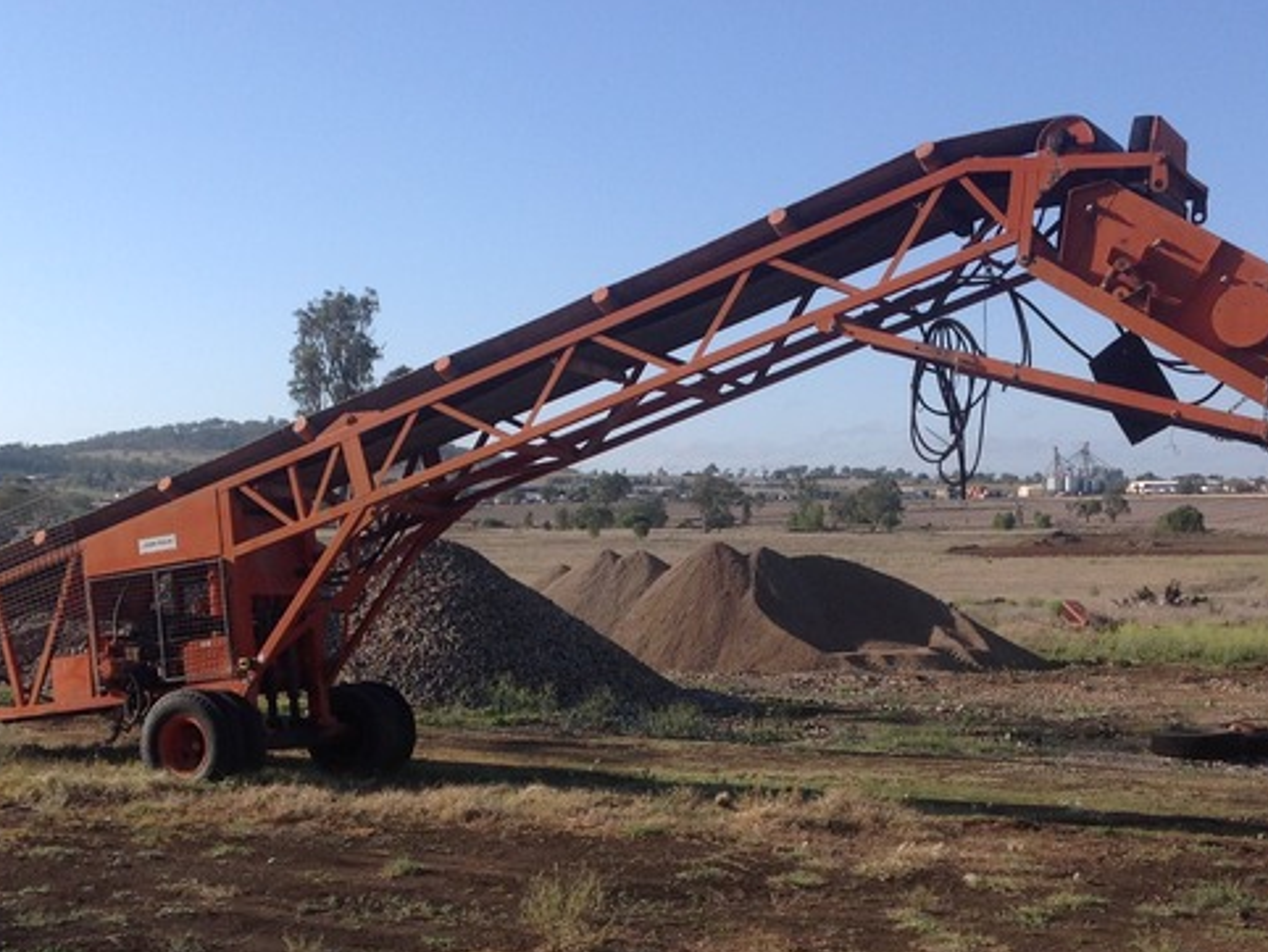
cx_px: 592
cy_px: 671
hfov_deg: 33.2
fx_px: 2126
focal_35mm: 58
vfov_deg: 25.1
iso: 50
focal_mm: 4.28
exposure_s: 1/1439
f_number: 2.4
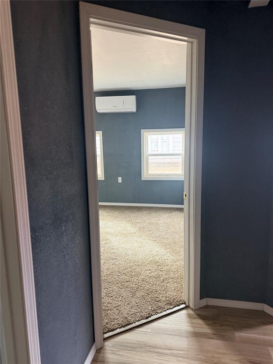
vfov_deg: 71.6
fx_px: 252
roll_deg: +0.9
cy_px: 182
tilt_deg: -6.2
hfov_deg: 56.8
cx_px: 136
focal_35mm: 24
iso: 250
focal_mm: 6.76
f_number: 1.78
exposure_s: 1/120
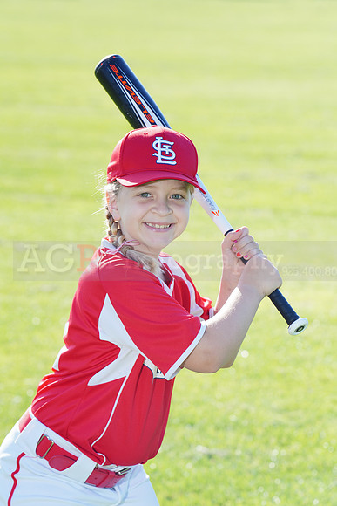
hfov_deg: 7.1
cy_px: 253
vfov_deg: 10.6
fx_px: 2722
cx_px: 168
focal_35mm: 194
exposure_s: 1/200
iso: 200
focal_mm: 194
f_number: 8
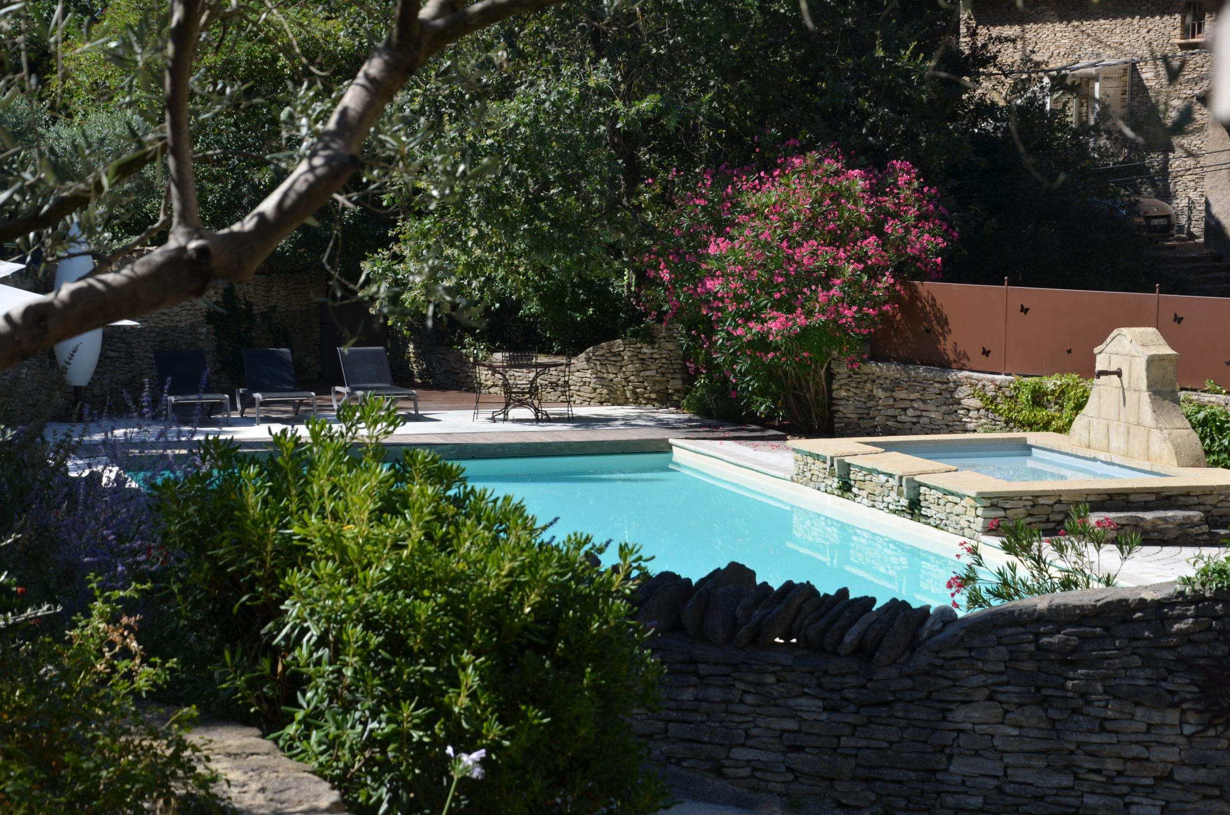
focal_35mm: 81
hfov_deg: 25.1
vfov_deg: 16.8
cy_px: 399
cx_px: 620
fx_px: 2762
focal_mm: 52
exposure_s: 1/250
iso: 100
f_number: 8
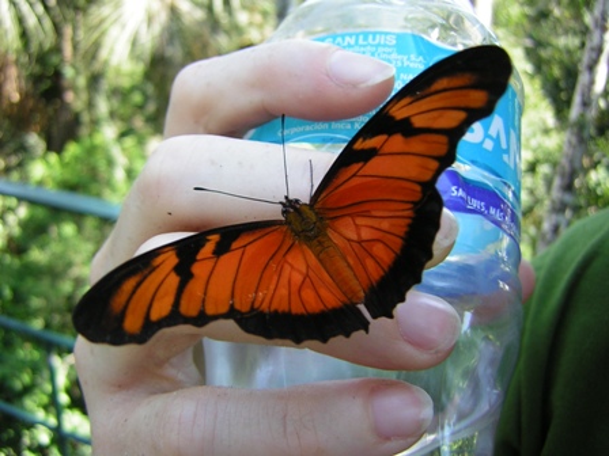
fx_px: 633
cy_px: 228
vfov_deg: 39.7
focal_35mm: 36
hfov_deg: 51.4
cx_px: 304
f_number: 2.6
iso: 50
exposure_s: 1/97.9
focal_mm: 4.7
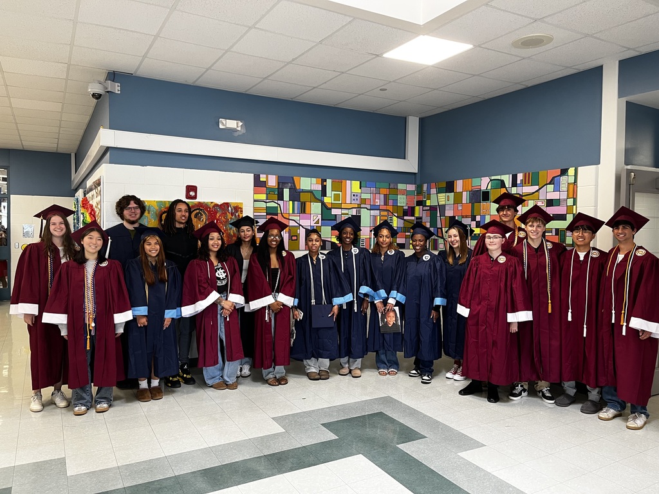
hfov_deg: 67.3
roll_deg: -0.9
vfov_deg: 53.1
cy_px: 247
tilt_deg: -2.6
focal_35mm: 26
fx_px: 495
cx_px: 330
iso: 100
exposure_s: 1/60
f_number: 1.6
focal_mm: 5.1
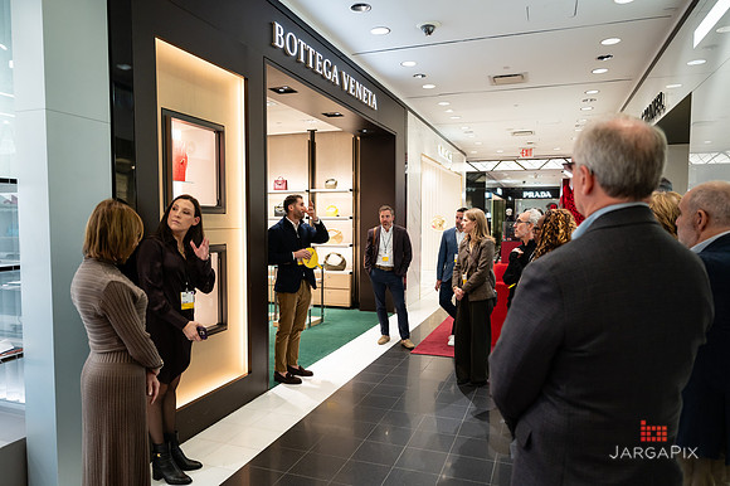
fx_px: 494
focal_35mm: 24
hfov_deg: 72.9
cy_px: 243
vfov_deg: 52.3
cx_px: 365
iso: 640
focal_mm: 24
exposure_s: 1/160
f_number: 3.2
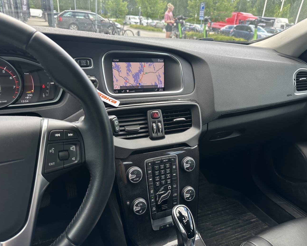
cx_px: 152
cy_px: 128
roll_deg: -3.4
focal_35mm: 26
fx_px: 236
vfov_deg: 54.9
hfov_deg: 66.0
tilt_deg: -24.3
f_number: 1.78
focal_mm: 6.86
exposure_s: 1/189
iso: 64
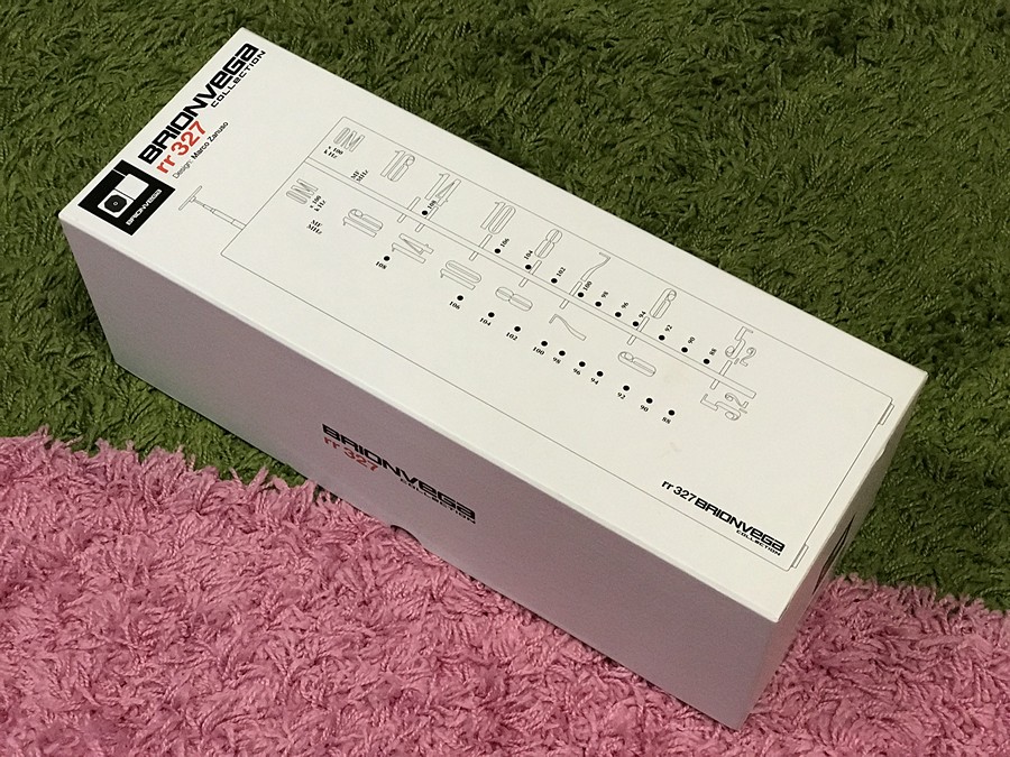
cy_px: 378
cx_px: 505
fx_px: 1663
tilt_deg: -59.4
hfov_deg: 33.8
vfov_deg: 25.7
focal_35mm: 57
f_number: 2.8
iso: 400
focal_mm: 6.6
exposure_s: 1/50
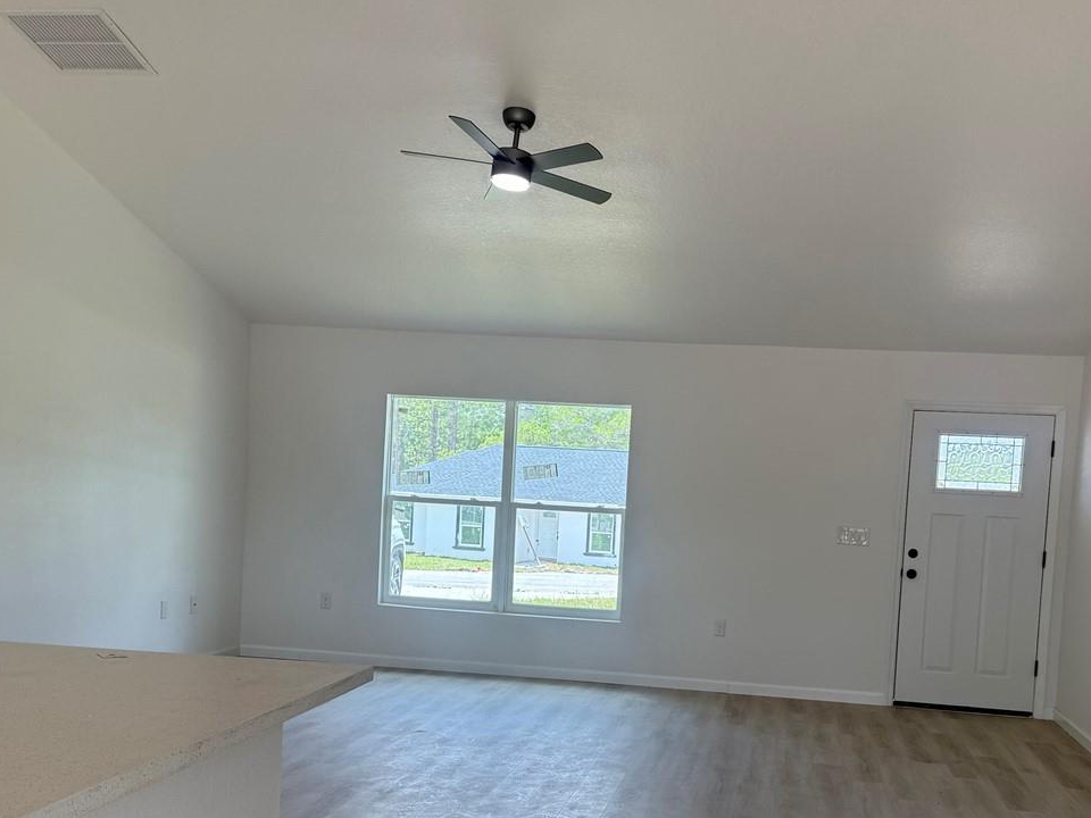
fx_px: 1261
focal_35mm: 40
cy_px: 556
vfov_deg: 35.6
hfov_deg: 46.7
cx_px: 607
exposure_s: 1/450
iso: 100
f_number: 1.78
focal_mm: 6.76
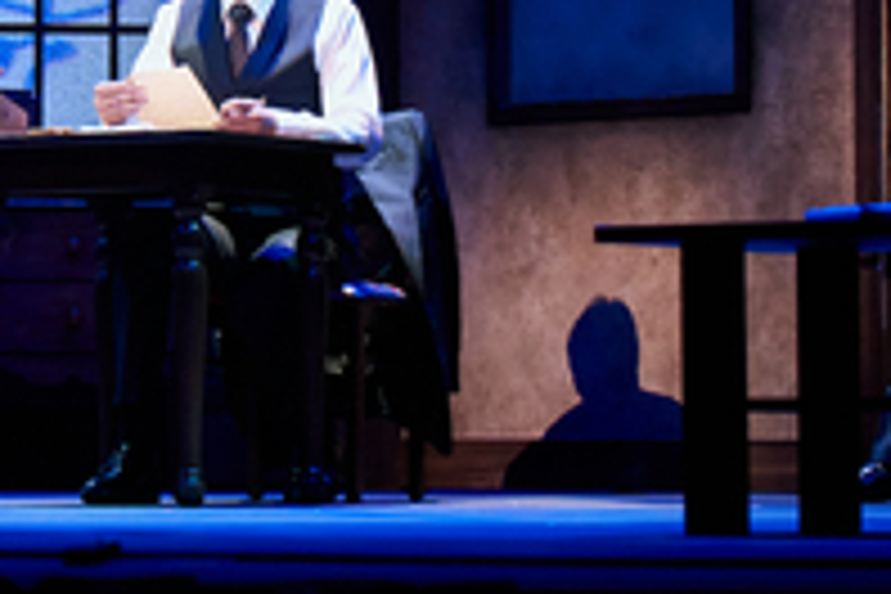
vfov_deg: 6.9
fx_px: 4900
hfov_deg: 10.4
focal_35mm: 198
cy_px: -137
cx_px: 225
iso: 4000
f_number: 4
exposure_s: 1/320
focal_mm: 70
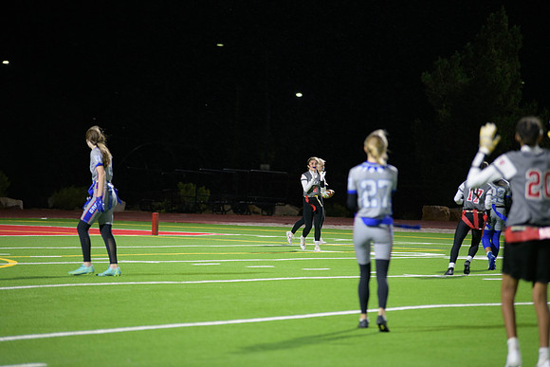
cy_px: 184
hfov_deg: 11.7
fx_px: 2674
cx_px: 275
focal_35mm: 175
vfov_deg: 7.9
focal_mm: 175
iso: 1800
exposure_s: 1/200
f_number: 2.8
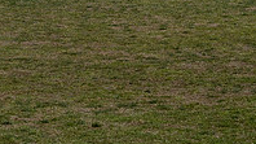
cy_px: -56
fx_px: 2191
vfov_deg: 3.7
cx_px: 59
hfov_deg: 6.7
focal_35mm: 323
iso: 800
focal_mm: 70
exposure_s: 1/1600
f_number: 10
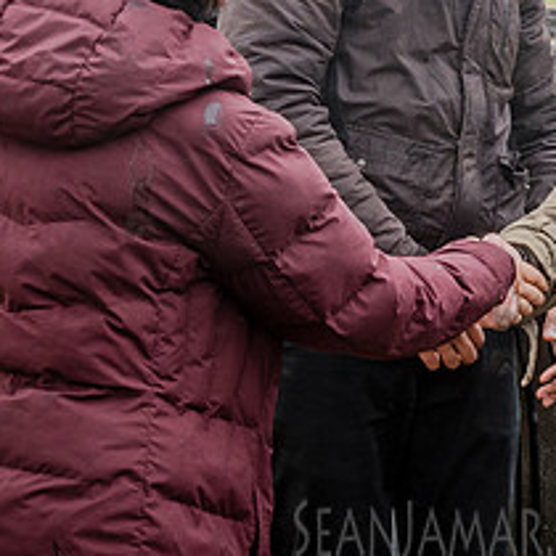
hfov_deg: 11.8
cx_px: 404
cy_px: 270
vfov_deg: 11.8
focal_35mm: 148
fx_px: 2689
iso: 500
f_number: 6.3
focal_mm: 40
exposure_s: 1/250
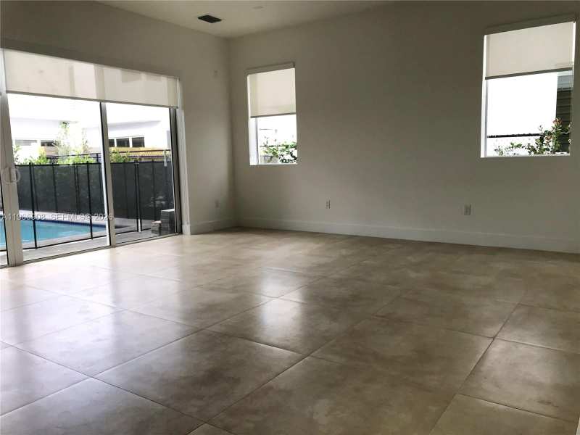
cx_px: 290
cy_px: 218
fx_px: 469
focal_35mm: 28
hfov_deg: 63.4
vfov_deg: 49.7
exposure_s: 1/30
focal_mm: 3.99
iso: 25
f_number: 1.8
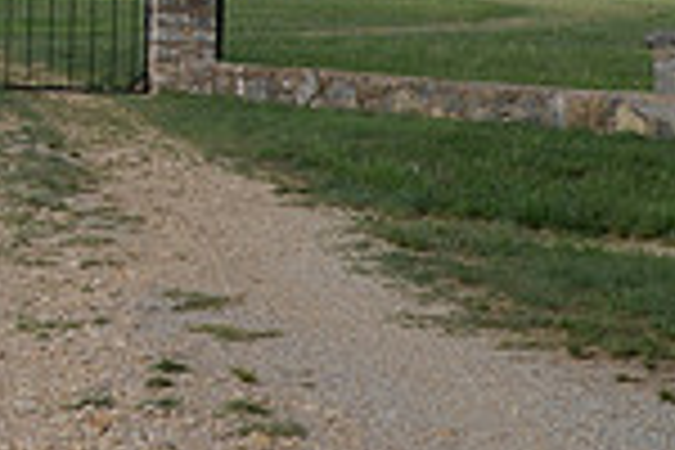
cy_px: -248
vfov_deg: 11.8
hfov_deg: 17.3
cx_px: -248
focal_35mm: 110
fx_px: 2061
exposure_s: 1/320
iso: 100
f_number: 10
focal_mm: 19
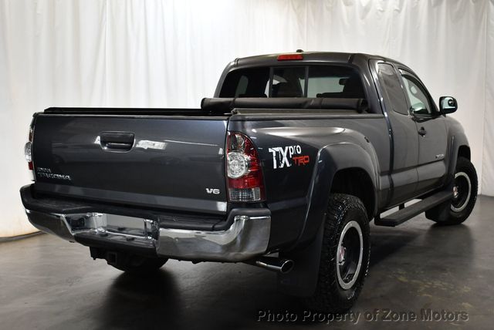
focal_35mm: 44
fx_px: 604
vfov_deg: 30.6
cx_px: 247
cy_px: 165
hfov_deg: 44.5
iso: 800
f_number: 3.8
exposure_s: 1/125
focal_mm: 22
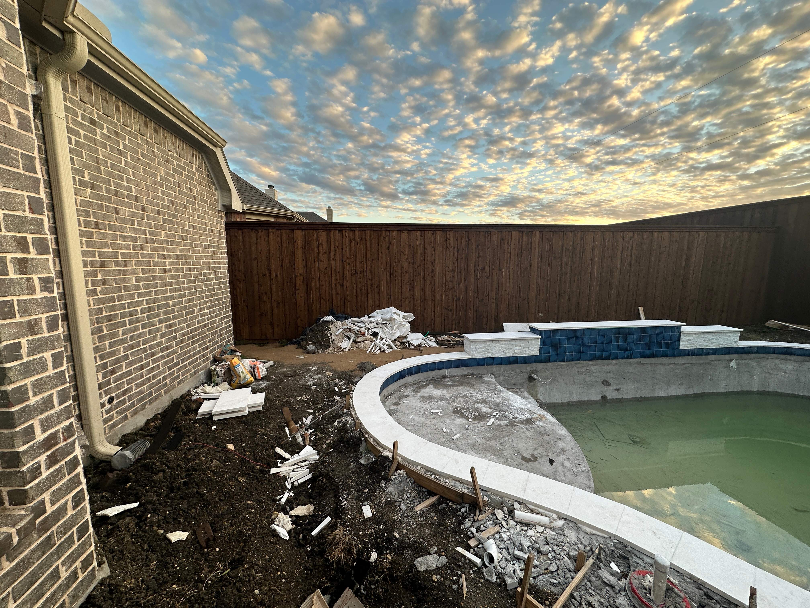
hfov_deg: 102.1
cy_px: 304
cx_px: 405
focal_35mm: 14
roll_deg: -3.6
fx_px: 328
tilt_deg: -5.8
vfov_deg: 85.7
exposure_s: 1/122
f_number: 2.2
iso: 40
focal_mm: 2.22
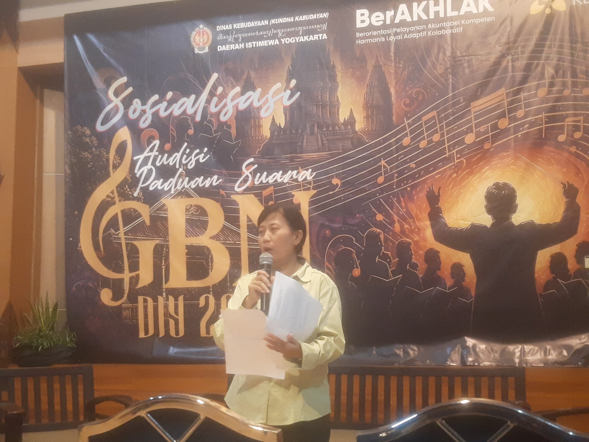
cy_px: 221
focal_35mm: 26
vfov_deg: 53.1
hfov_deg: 67.3
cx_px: 294
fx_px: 442
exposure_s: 1/25
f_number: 1.7
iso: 224
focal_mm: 3.92
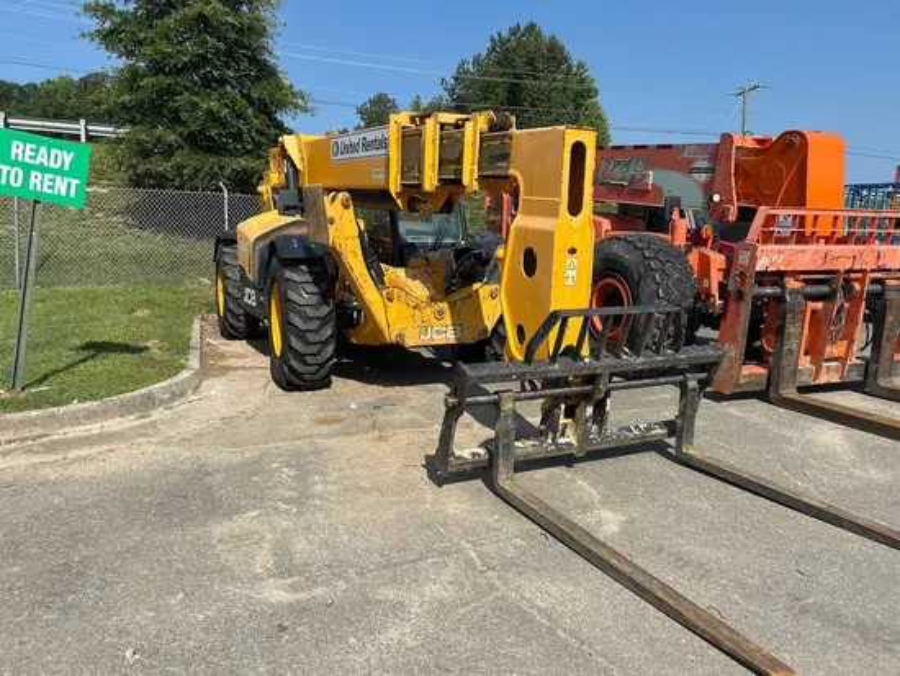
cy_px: 338
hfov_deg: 67.3
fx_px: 676
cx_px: 450
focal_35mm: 26
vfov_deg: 53.1
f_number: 1.5
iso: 50
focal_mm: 5.7
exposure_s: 1/4115
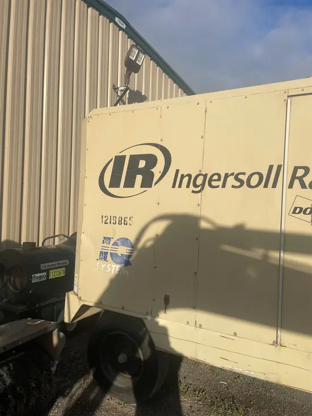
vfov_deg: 67.3
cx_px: 156
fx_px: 312
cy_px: 208
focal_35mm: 26
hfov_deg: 53.1
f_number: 1.6
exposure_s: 1/5556
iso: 32
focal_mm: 4.2
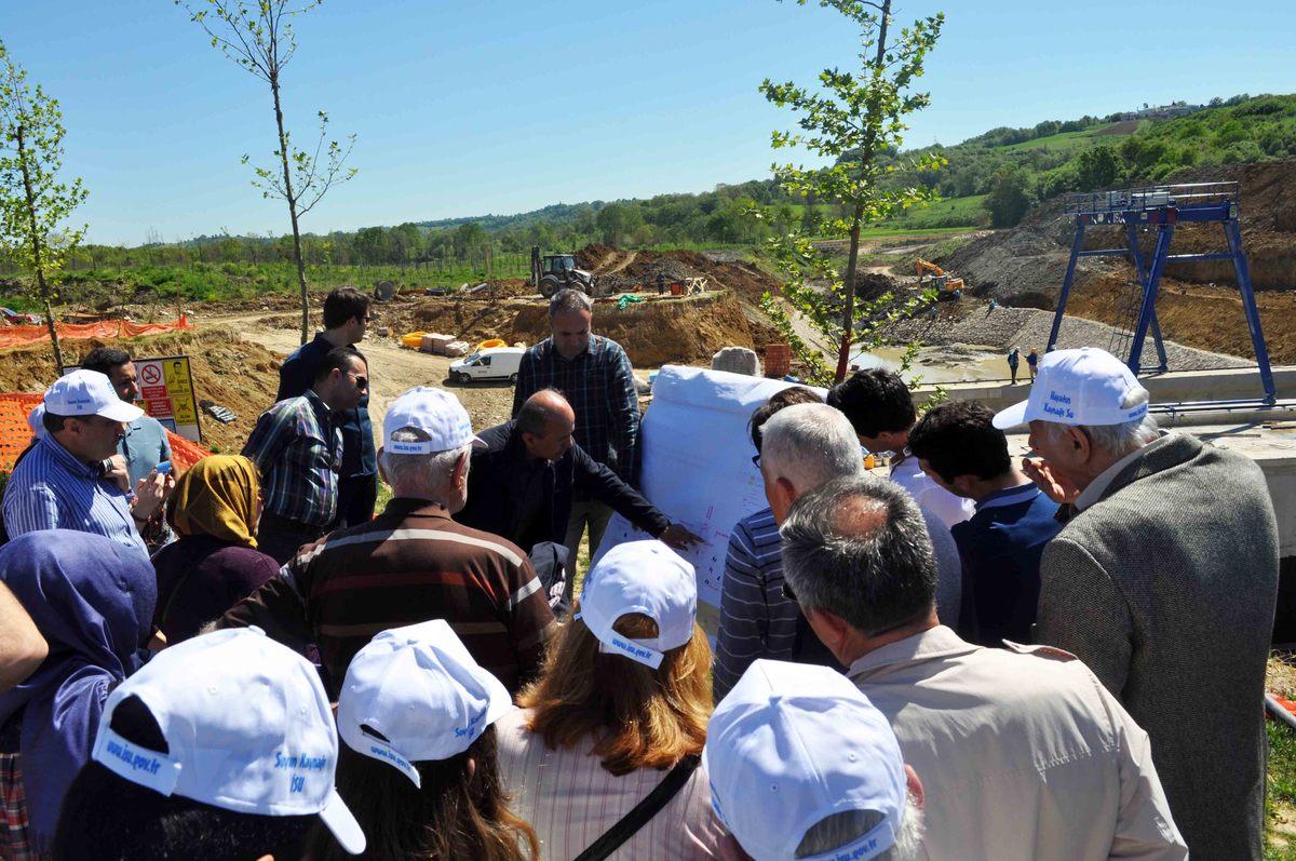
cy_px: 430
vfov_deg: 43.5
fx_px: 1079
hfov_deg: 62.0
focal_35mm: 30
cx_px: 648
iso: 200
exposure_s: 1/500
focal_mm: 20
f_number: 11
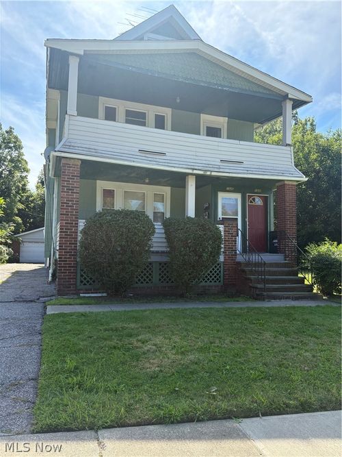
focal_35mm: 26
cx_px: 171
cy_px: 228
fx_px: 343
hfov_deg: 53.0
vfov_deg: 67.3
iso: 64
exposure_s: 1/1667
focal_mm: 5.96
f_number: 1.6
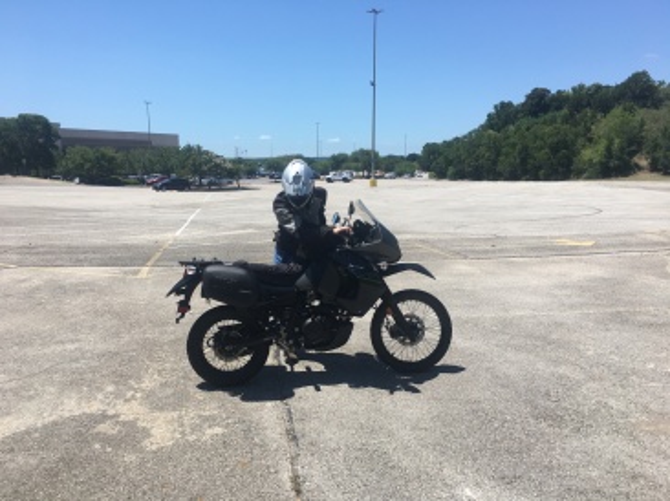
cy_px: 250
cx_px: 335
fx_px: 561
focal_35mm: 29
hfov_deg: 61.7
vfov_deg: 48.2
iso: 25
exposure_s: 1/1789
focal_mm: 4.15
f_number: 2.2
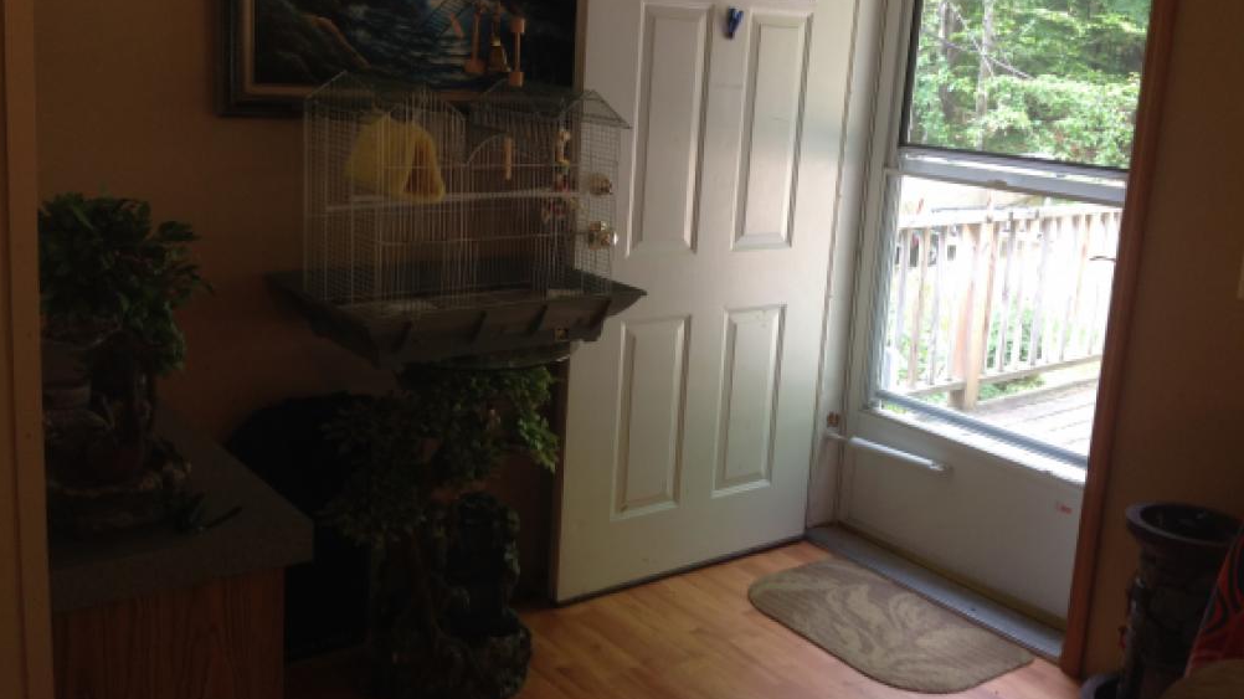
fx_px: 1286
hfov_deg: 51.6
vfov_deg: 30.3
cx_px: 629
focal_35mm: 39
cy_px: 291
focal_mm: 4.28
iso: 64
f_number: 2.4
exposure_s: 1/20
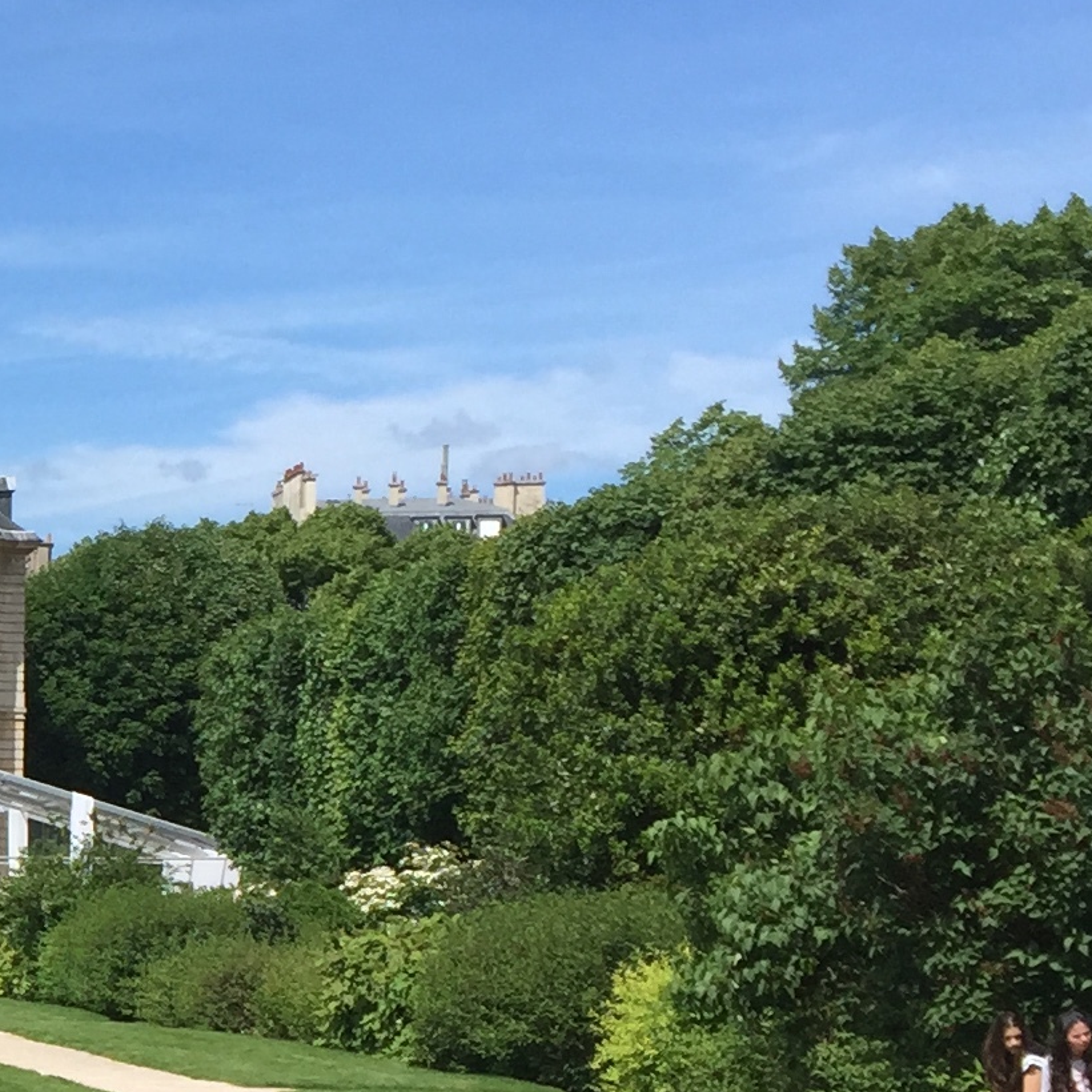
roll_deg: -1.1
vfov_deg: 16.8
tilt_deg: -1.0
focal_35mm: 102
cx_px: -708
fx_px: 3640
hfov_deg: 15.3
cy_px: 1023
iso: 32
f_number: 2.2
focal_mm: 4.15
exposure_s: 1/2083
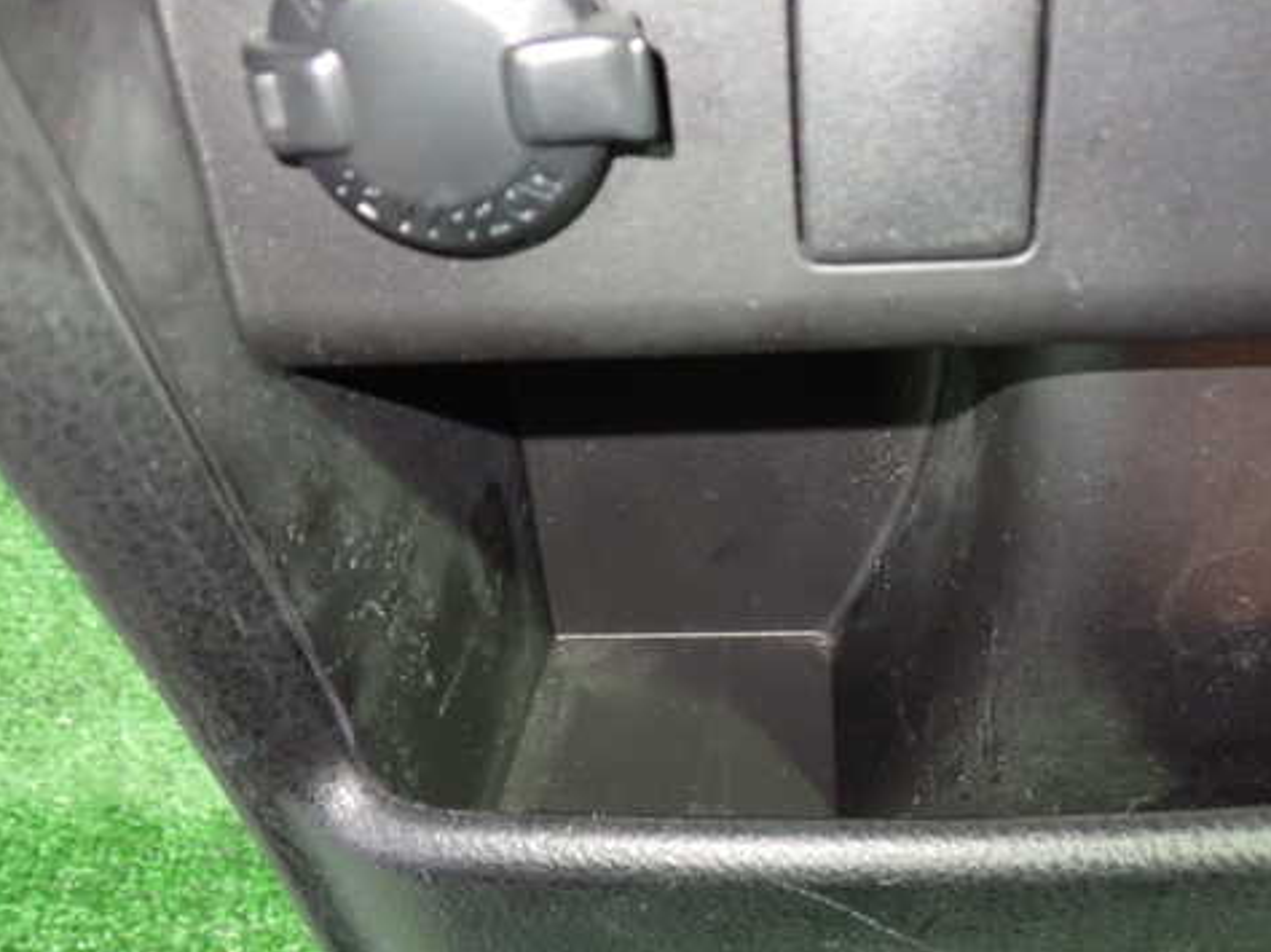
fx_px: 1395
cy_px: 507
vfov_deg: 37.7
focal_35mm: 38
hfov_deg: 48.8
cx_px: 751
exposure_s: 1/15
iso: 800
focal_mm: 5.4
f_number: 2.3
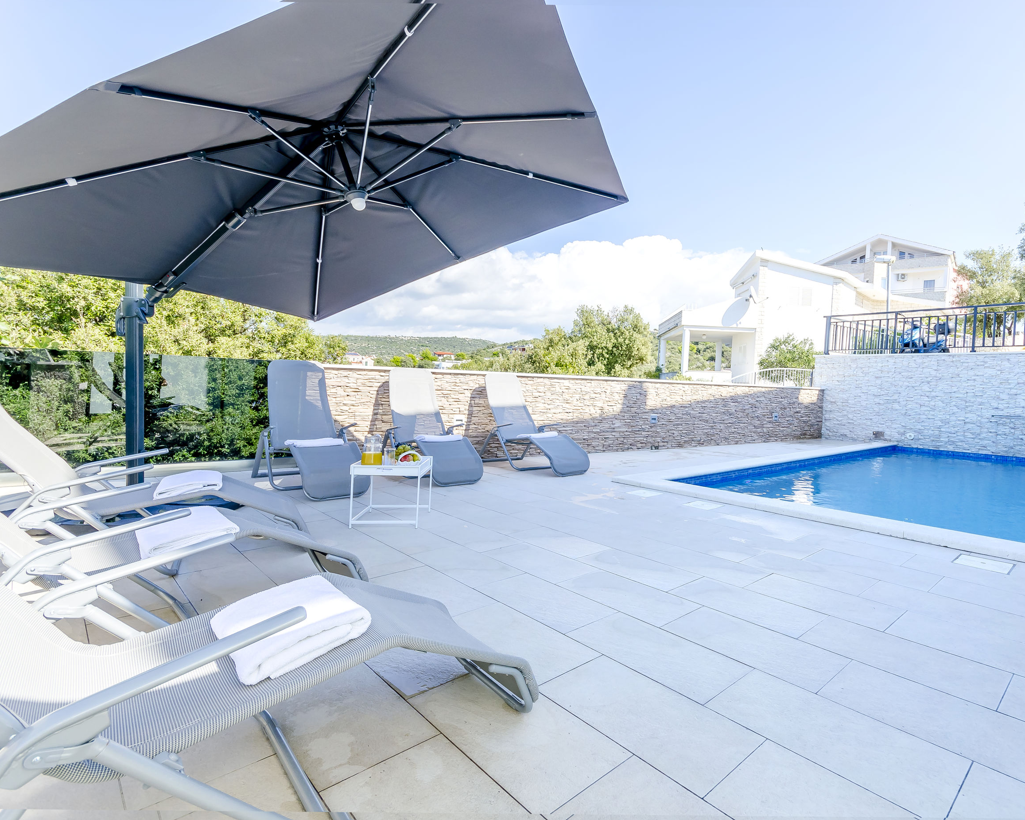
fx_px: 516
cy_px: 410
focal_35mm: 17
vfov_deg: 77.0
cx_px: 598
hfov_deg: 88.9
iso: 100
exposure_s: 1/250
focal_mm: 10
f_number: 8
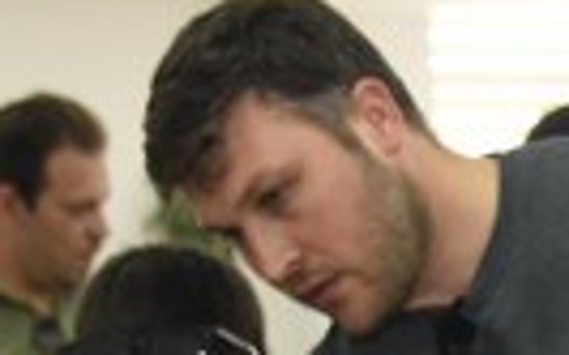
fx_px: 2713
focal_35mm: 175
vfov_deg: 7.1
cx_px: 556
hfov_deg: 11.9
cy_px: 808
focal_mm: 38
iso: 2000
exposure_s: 1/200
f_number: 4
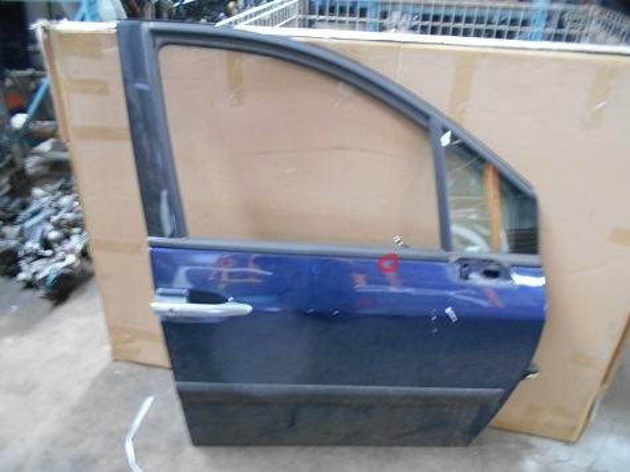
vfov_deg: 53.0
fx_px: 473
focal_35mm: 26
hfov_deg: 67.3
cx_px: 315
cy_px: 236
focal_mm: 4.6
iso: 450
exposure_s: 1/8
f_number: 3.2
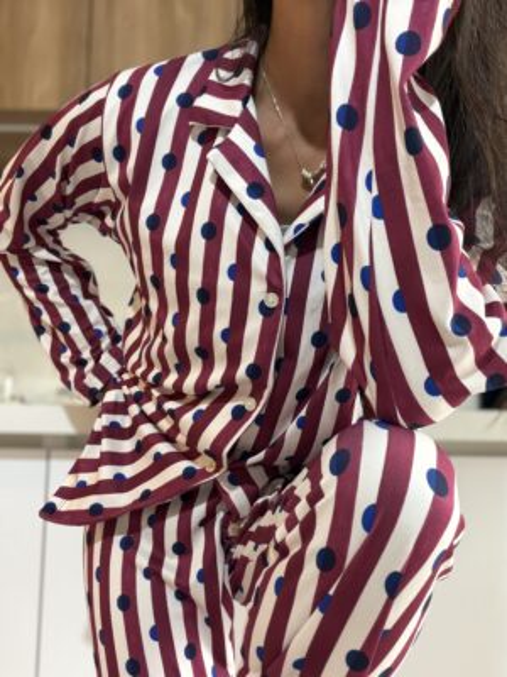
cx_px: 254
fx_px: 586
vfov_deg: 60.0
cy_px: 338
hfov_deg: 46.8
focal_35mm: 30
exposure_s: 1/33
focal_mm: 2.71
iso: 320
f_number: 1.9
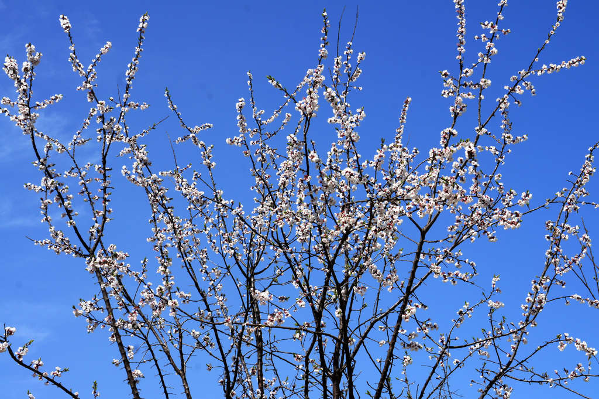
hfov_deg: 27.5
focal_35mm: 74
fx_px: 1222
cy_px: 200
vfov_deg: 18.5
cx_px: 300
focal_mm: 49
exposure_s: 1/250
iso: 200
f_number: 13
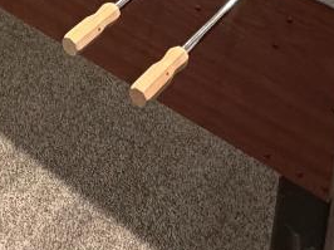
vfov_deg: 14.4
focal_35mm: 79
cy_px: -293
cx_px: 62
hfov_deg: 24.3
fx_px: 762
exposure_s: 1/60
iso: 640
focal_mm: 2.22
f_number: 2.2
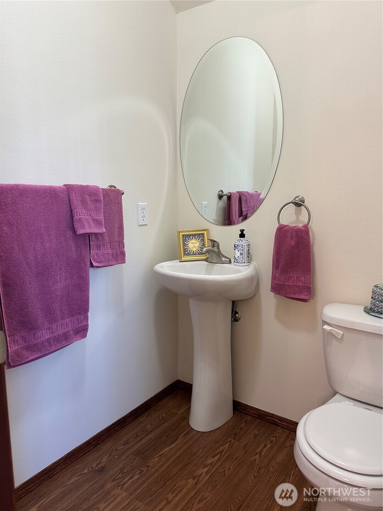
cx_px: 192
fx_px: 354
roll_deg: -1.5
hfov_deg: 56.8
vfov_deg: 71.6
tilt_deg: -7.3
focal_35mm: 24
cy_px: 256
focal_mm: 6.86
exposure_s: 1/60
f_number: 1.78
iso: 160
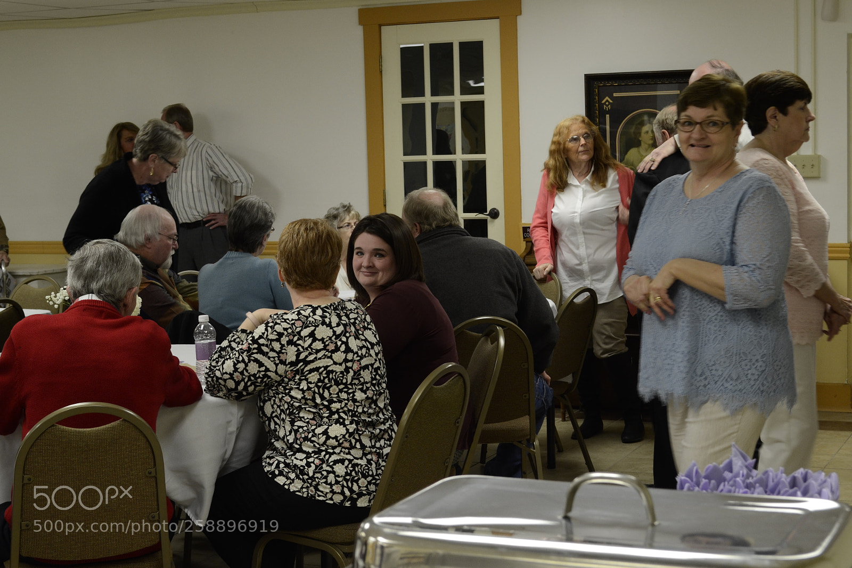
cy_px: 284
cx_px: 426
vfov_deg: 21.6
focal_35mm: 63
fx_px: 1491
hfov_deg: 31.9
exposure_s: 1/25
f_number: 7.1
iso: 400
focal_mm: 42
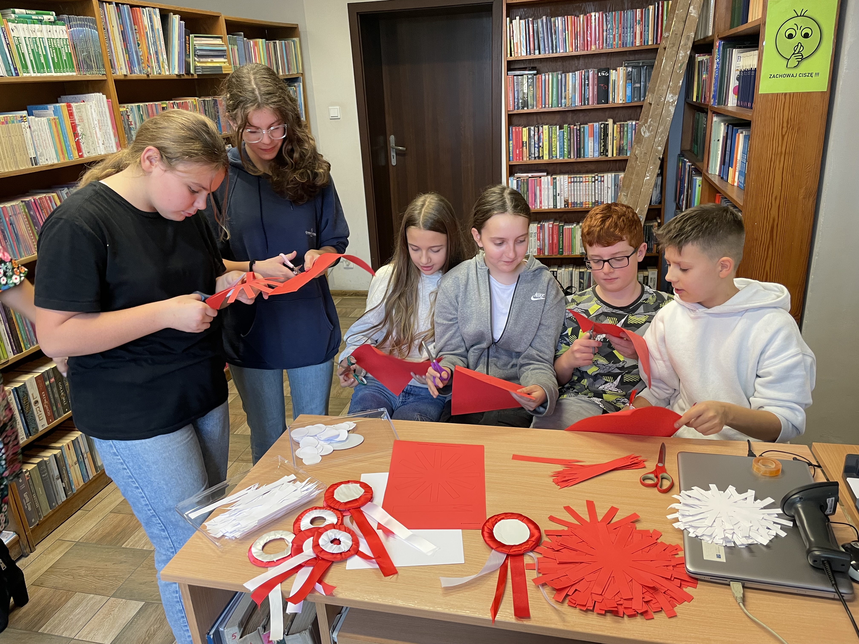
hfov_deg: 67.3
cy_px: 322
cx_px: 430
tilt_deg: -19.4
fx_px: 645
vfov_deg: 53.1
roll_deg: +3.5
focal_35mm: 26
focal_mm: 4.2
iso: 125
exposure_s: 1/50
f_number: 1.6
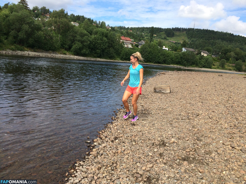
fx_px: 206
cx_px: 123
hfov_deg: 61.7
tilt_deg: -10.1
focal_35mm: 29
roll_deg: -5.6
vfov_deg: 48.2
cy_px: 92
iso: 32
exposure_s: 1/1642
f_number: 2.2
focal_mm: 4.15
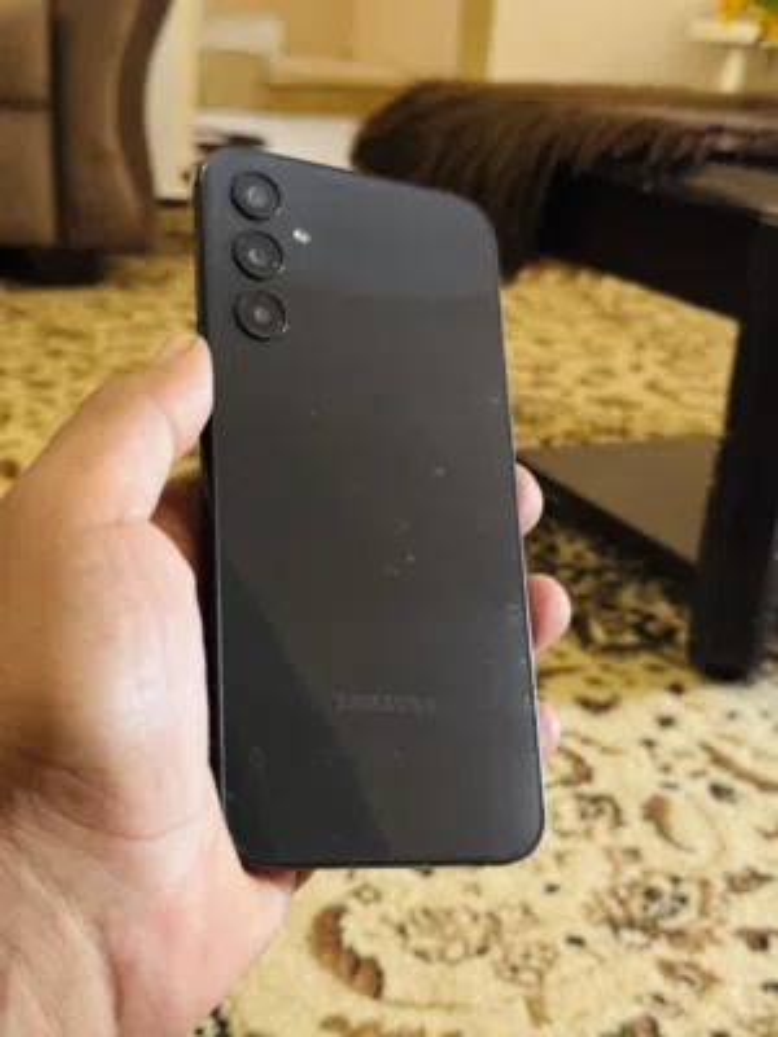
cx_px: 389
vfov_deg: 39.7
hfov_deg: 30.3
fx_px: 1438
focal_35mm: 48
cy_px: 518
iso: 800
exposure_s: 1/23
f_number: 1.78
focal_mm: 6.76
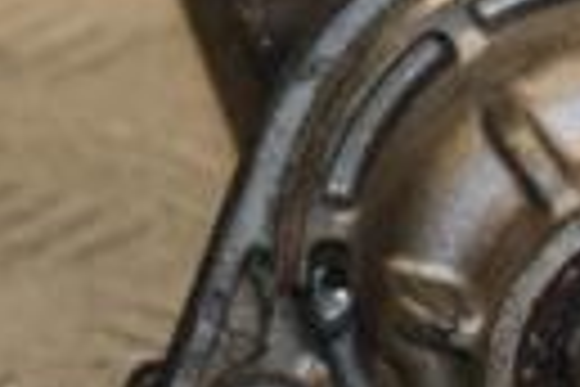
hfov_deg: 3.5
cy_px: 45
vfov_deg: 2.3
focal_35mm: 591
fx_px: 9526
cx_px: 652
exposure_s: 1/200
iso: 800
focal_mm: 85
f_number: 5.6
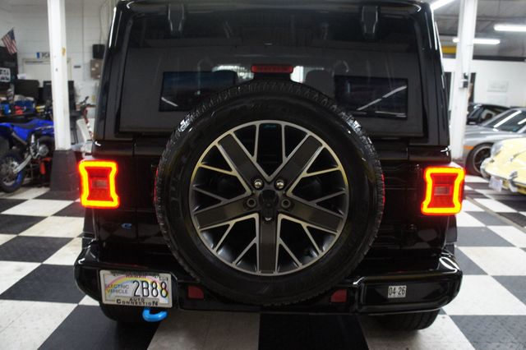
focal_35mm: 27
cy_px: 175
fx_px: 394
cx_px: 263
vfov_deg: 47.9
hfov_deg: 67.4
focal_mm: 18
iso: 1600
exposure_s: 1/100
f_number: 3.5
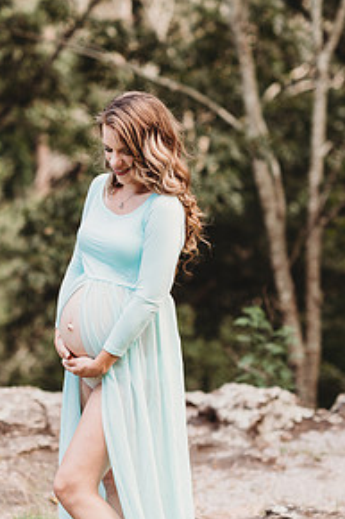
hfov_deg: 10.4
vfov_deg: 15.5
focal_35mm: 132
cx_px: 98
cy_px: 281
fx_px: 1900
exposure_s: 1/200
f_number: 2.5
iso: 200
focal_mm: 85
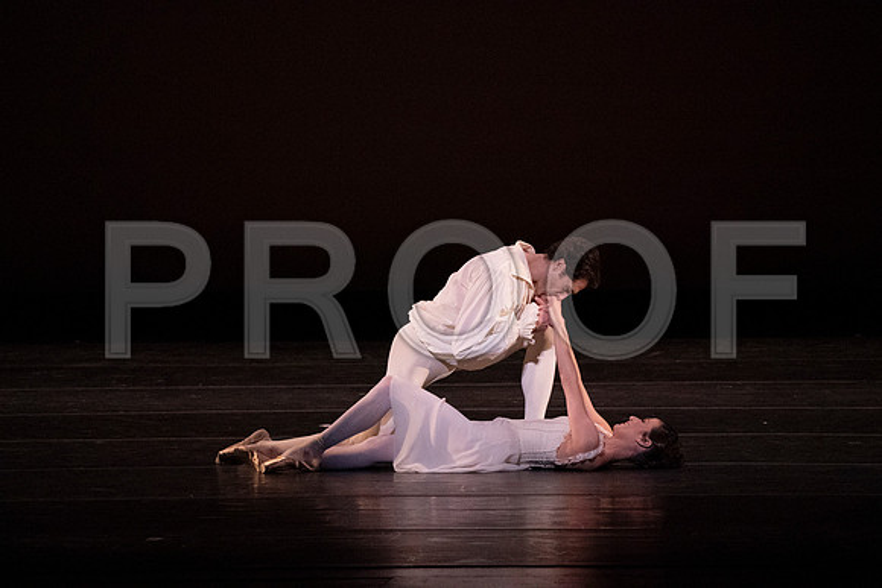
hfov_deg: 5.2
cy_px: 294
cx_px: 441
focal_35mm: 397
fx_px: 9728
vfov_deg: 3.5
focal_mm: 397
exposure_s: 1/400
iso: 20000
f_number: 7.1
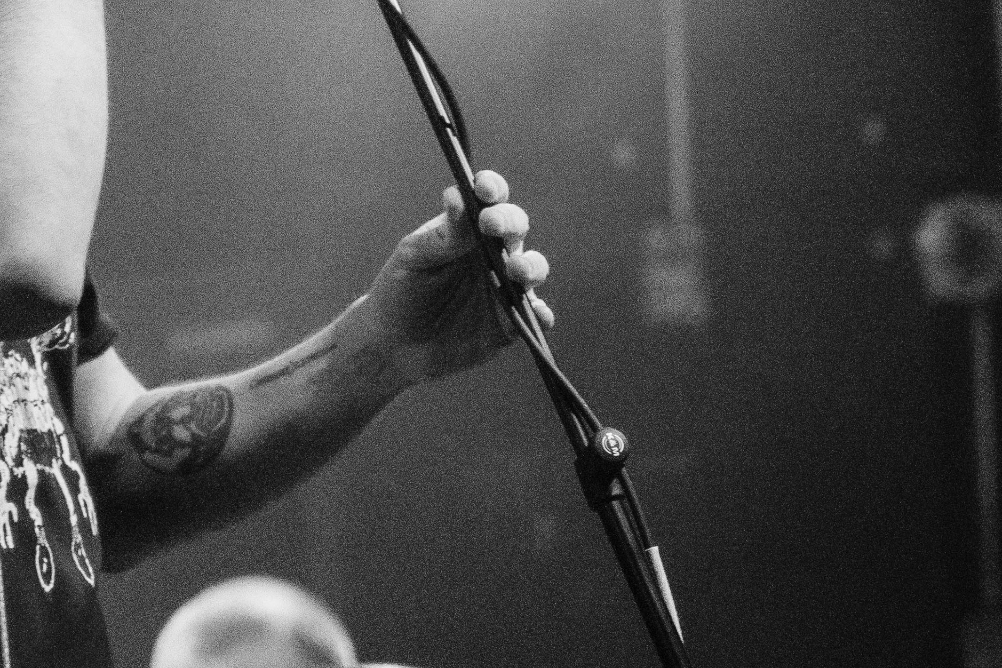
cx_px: 134
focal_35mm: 230
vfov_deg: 5.9
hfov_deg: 8.9
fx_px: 6401
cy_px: -215
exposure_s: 1/160
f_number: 2.8
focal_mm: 72
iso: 12800
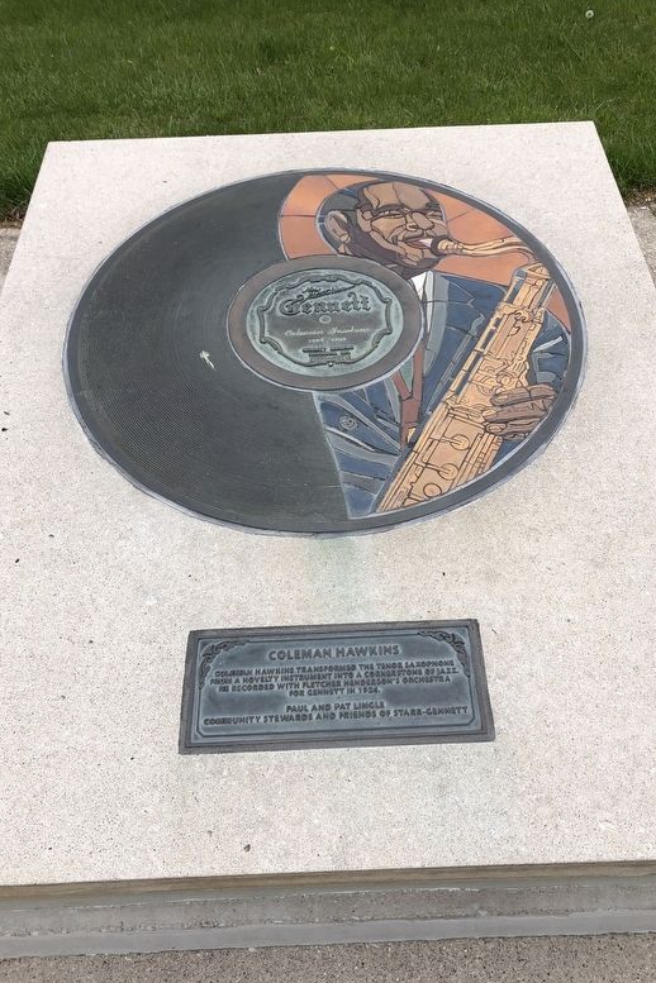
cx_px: 339
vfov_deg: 61.9
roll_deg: +3.0
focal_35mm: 30
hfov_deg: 43.6
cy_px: 482
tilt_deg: -43.5
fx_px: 820
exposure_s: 1/1779
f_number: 1.8
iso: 20
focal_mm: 4
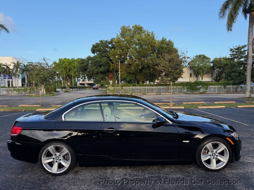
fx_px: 176
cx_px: 127
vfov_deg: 56.8
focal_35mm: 24
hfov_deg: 71.6
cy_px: 95
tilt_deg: -2.8
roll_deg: +0.0
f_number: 1.78
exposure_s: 1/888
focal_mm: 6.76
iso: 80
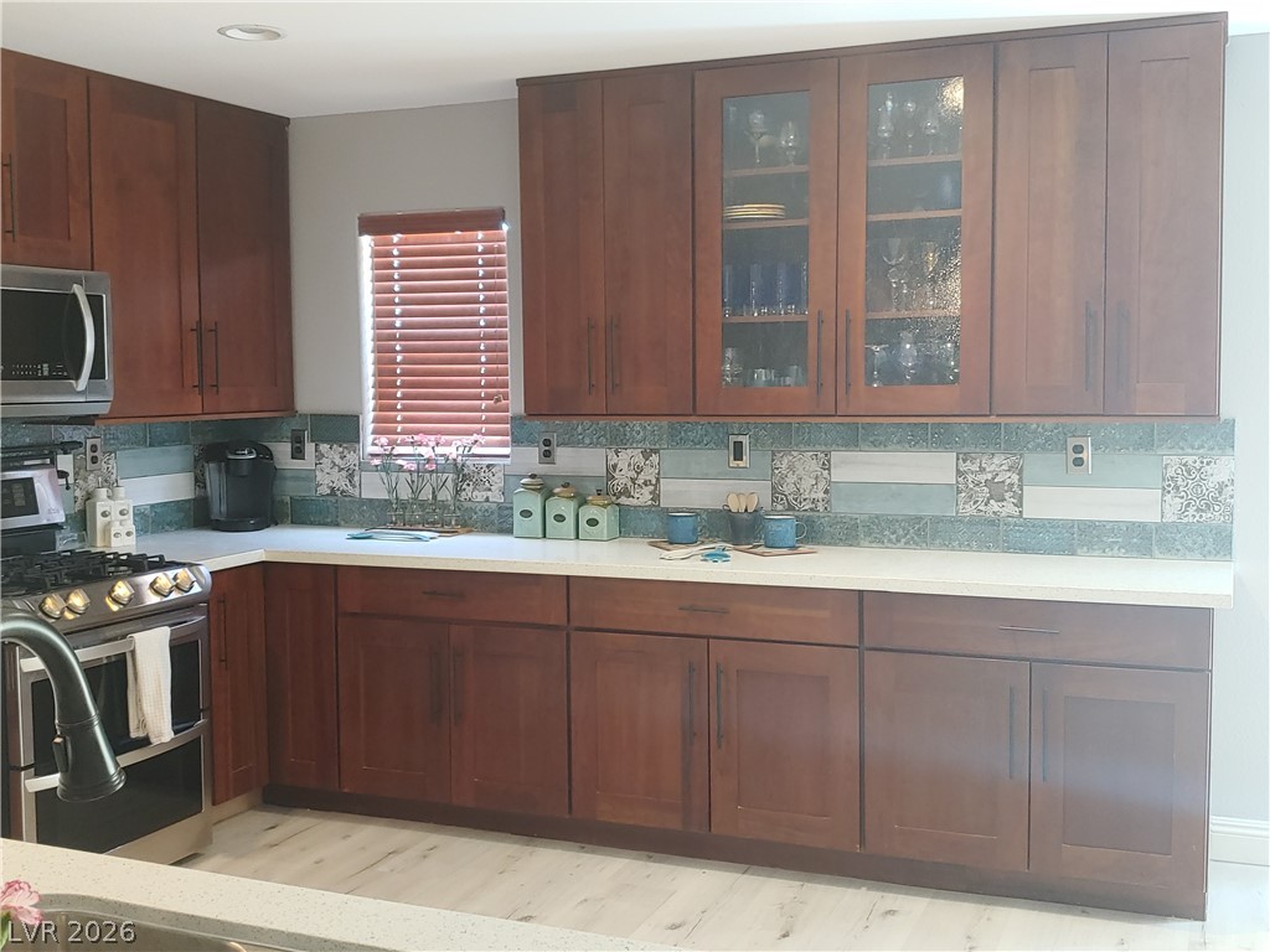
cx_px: 635
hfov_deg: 50.1
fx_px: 1357
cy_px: 476
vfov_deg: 38.7
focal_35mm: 37
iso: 150
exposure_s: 1/30
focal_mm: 4.23
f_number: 1.5
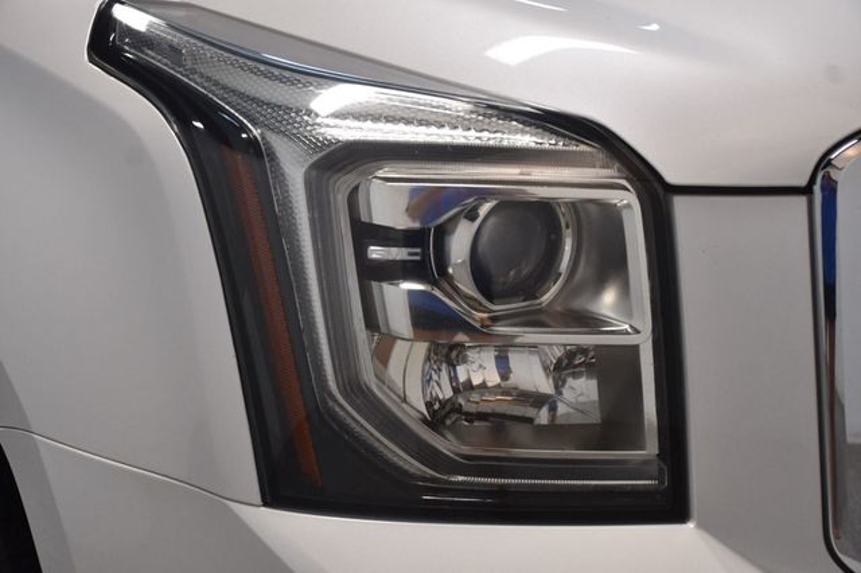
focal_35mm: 60
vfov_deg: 22.6
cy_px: 286
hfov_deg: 33.4
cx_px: 430
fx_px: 1434
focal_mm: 40
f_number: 4.5
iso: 1250
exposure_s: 1/125
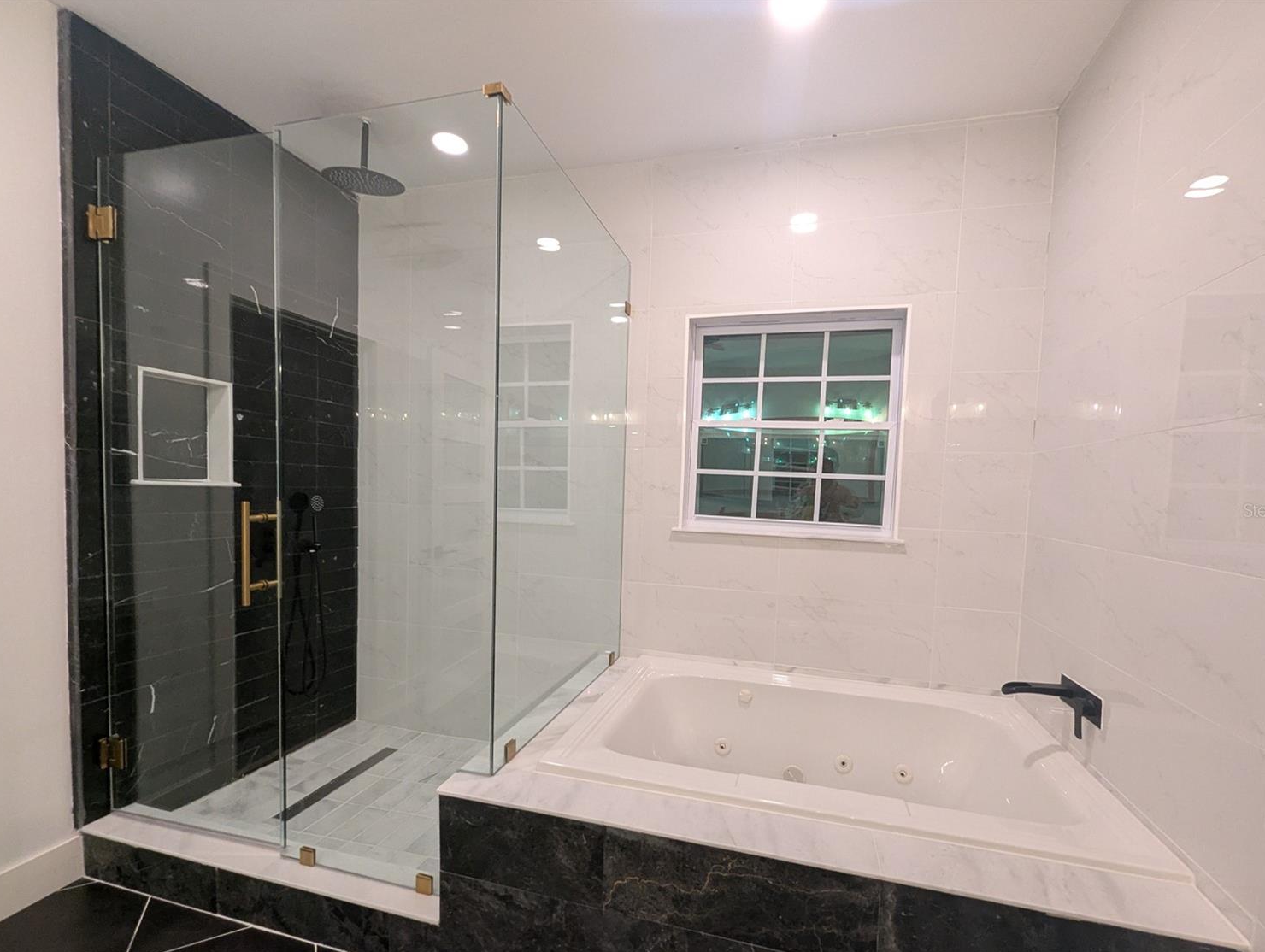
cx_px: 643
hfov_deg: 102.0
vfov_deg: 85.7
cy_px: 510
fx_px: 512
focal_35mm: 14
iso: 185
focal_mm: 1.95
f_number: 2.2
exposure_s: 1/40
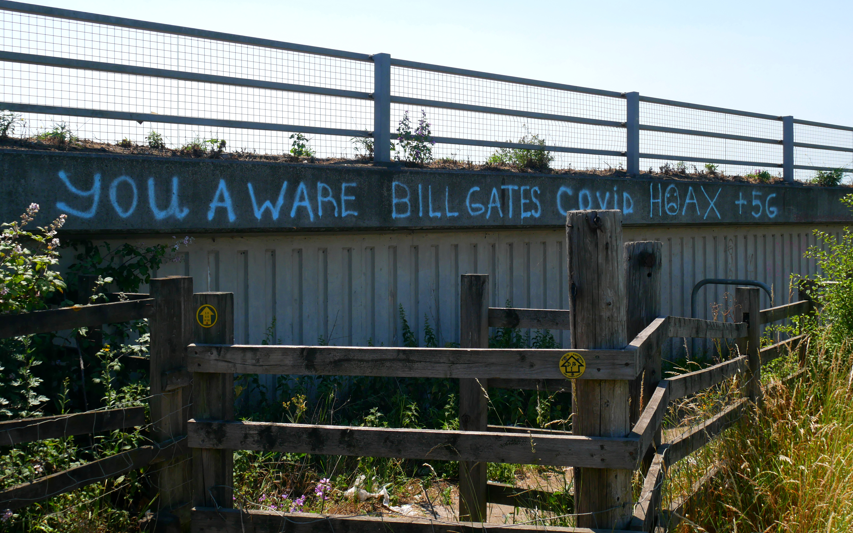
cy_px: 220
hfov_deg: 52.7
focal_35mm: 37
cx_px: 421
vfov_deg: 34.4
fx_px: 860
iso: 200
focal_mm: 17
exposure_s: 1/400
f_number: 8
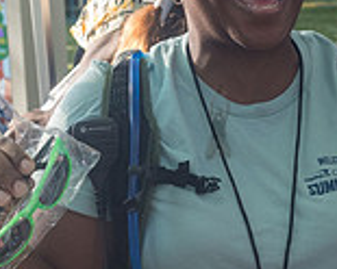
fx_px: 1227
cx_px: 217
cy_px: 120
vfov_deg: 12.5
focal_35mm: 123
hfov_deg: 15.6
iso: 1250
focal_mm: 35
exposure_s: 1/320
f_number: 5.6
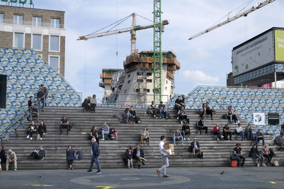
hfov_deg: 40.3
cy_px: 94
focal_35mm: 49
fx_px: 387
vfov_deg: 27.5
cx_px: 142
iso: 320
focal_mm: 32.9
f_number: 8
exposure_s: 1/800
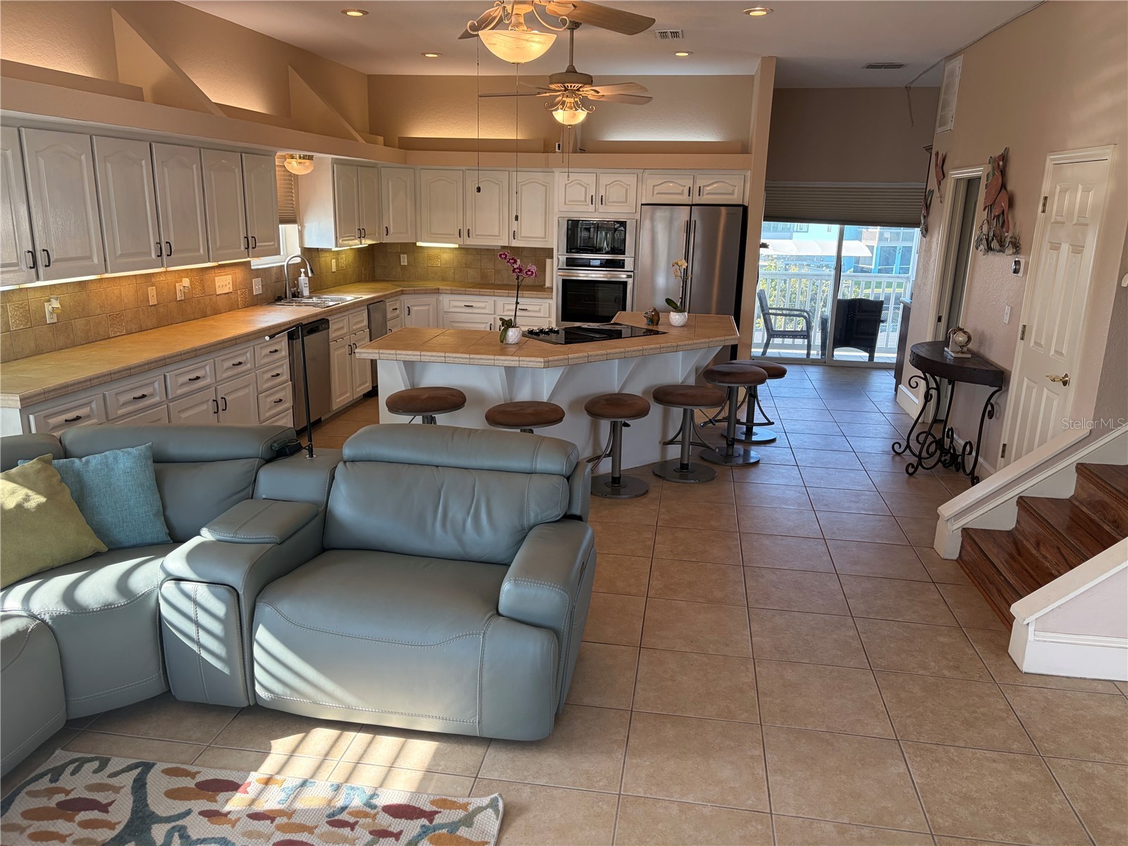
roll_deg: -1.4
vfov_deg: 53.1
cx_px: 564
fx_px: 847
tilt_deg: -13.8
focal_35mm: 26
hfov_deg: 67.3
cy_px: 423
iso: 80
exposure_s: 1/206
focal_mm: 5.96
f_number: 1.6
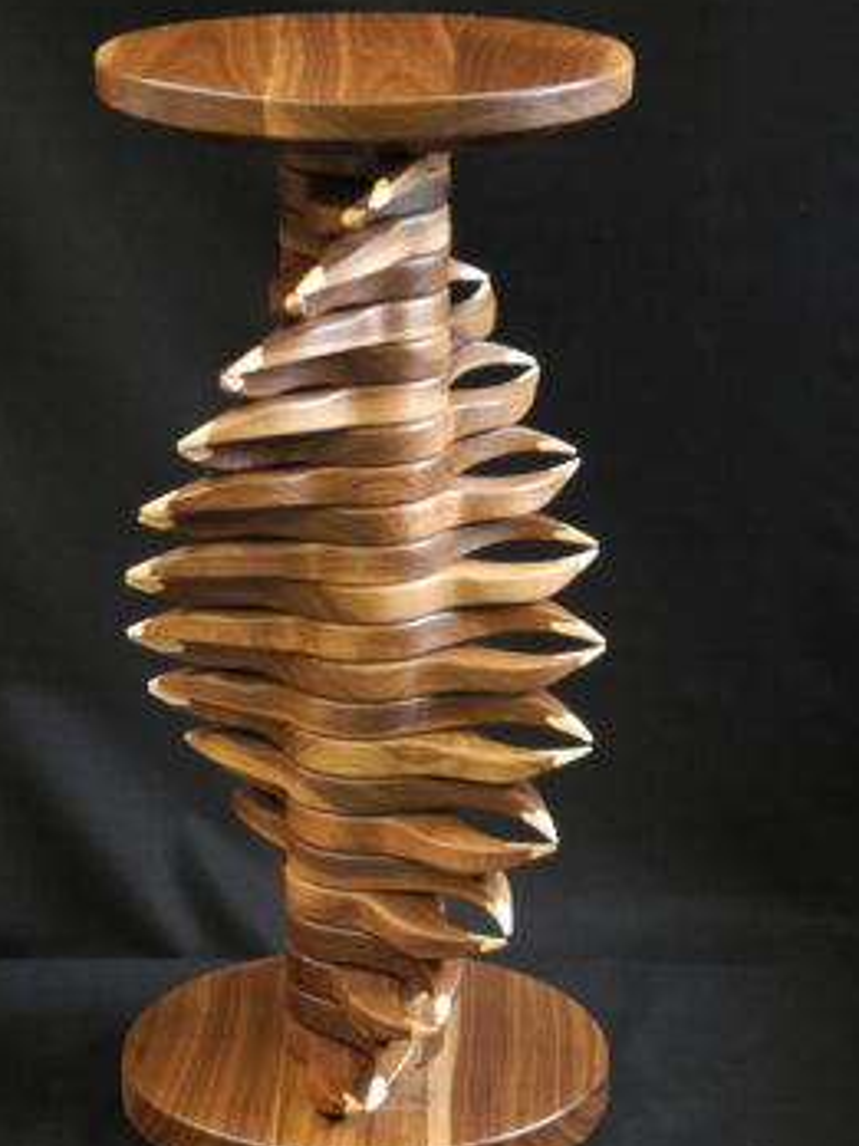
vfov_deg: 18.2
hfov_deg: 13.7
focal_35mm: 108
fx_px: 3573
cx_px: 372
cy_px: 613
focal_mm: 20.1
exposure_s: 1/15.6
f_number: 4.5
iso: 400
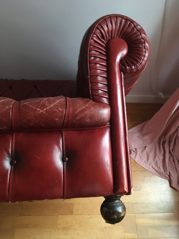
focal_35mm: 29
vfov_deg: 61.7
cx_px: 90
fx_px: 200
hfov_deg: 48.2
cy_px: 120
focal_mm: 4.15
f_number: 2.2
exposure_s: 1/17
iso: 320
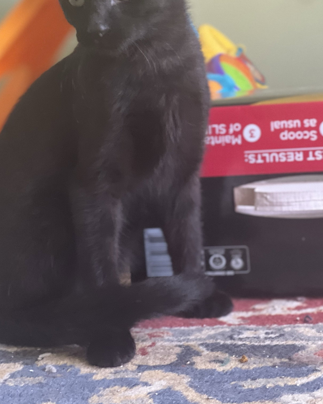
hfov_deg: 15.1
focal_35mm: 102
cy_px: 145
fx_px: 1219
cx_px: 124
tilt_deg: -5.6
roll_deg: +4.6
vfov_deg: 18.8
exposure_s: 1/35
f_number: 2.8
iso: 400
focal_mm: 9
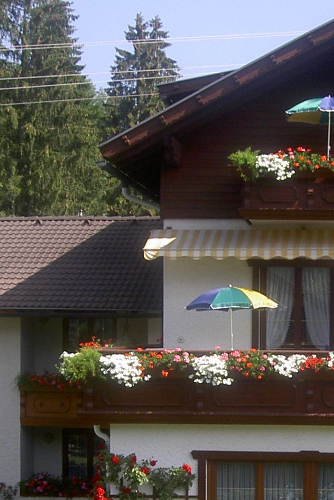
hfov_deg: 14.9
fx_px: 1266
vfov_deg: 22.2
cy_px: 361
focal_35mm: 91
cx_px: 306
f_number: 4.7
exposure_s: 1/312
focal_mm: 8
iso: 100
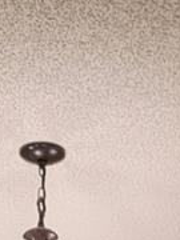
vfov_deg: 9.5
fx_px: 1109
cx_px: 17
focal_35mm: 160
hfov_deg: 9.2
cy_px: 725
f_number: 1.8
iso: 200
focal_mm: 6.7
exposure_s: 1/120
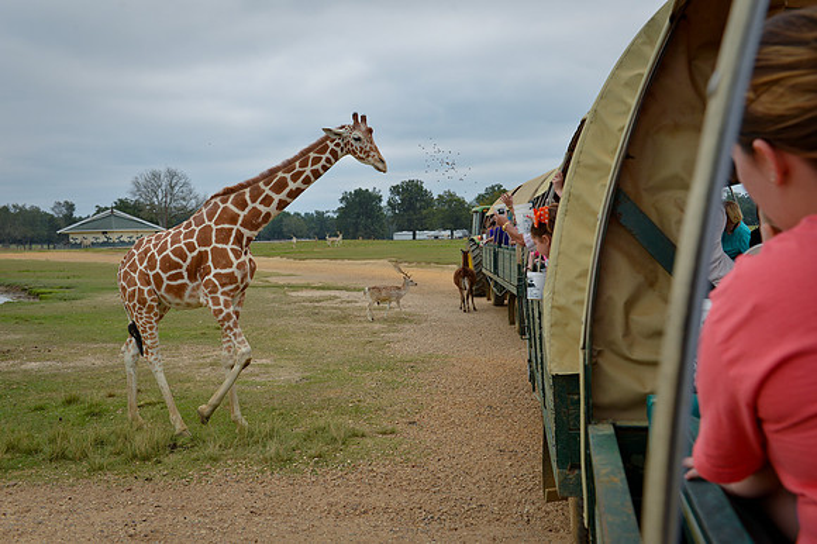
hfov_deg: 50.7
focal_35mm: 38
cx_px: 408
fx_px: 862
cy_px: 272
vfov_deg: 35.0
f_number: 8
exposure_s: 1/400
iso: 250
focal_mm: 38
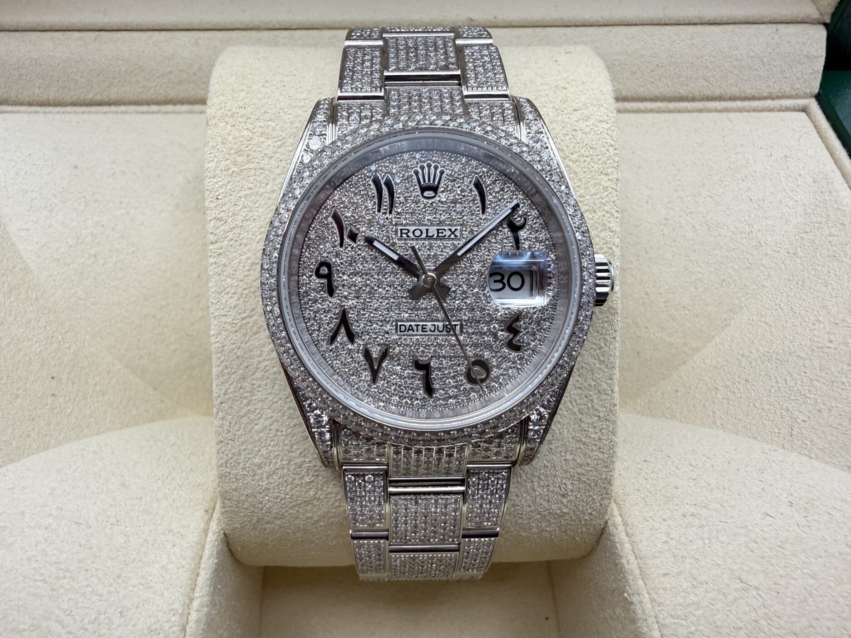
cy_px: 319
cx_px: 426
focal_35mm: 24
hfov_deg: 71.6
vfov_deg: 56.8
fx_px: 590
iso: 100
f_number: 2.2
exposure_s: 1/100
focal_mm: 2.22
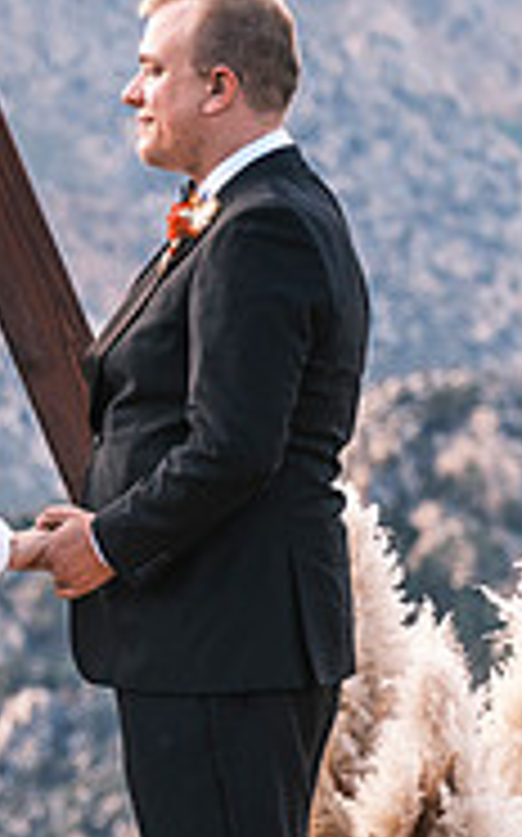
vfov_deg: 6.4
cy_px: 614
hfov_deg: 4.0
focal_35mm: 327
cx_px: -104
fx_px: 7455
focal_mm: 68.7
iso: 400
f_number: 2.8
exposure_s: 1/900
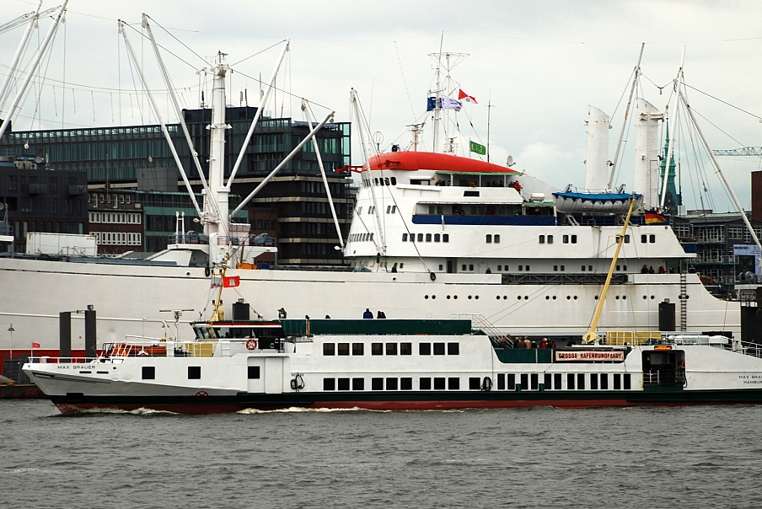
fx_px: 2880
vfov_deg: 10.1
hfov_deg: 15.1
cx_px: 400
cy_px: 260
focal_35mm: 136
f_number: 5.6
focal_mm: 80
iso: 100
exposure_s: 1/125
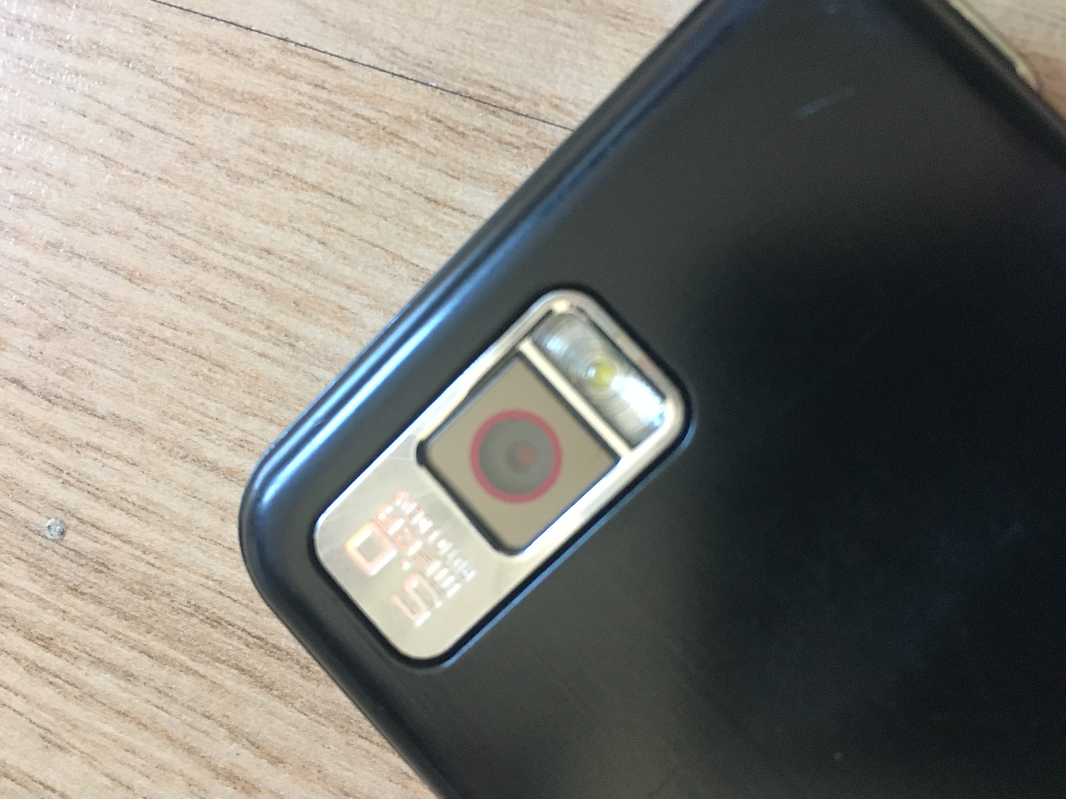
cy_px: 400
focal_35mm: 29
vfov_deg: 48.2
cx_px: 533
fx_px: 893
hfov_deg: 61.7
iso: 200
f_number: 2.2
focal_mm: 4.15
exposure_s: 1/25
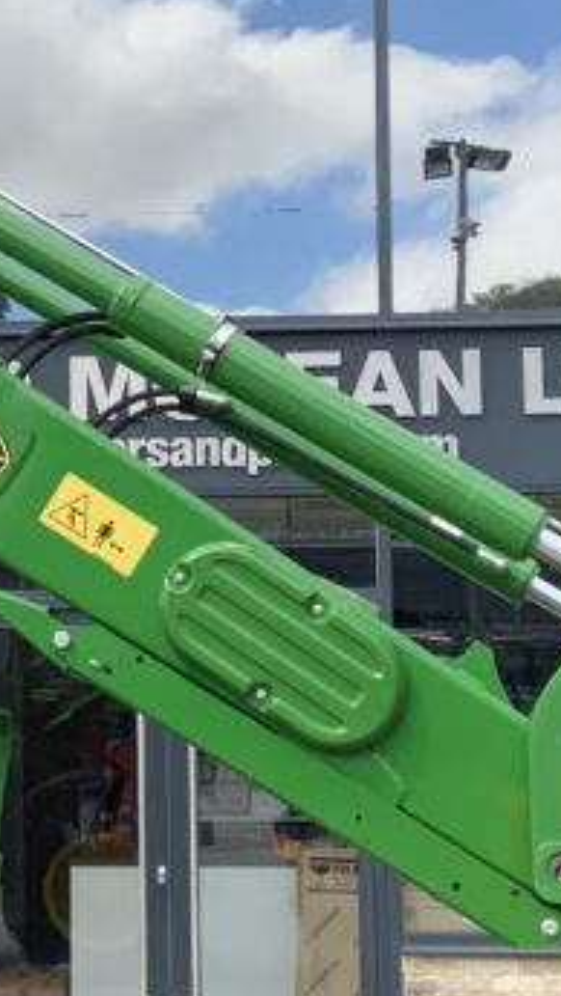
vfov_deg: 22.7
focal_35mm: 94
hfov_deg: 12.8
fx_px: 2481
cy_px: 449
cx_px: 46
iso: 16
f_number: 1.8
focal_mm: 3
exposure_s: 1/978
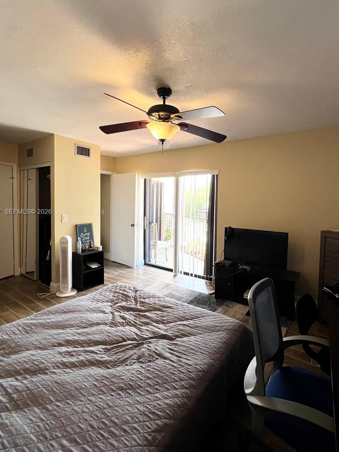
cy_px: 212
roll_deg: -0.9
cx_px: 175
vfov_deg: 94.4
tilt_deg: -2.3
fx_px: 209
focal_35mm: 16
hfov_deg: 78.1
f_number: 1.8
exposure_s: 1/99
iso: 125
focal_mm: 1.57
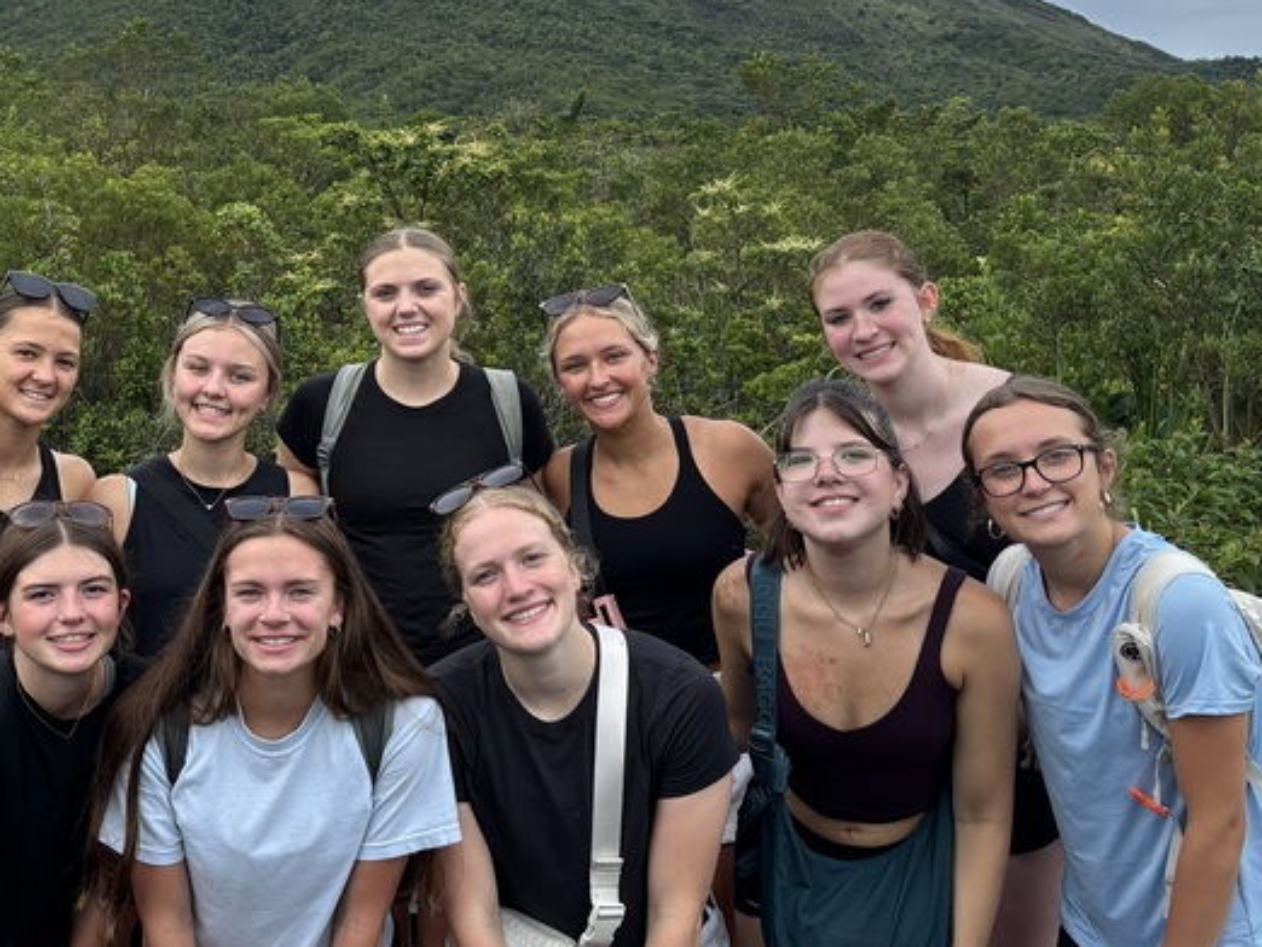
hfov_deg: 36.8
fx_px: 1860
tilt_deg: +0.1
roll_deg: -1.1
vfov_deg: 28.4
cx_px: 348
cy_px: 338
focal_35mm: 51
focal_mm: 5.96
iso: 50
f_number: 1.6
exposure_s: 1/851
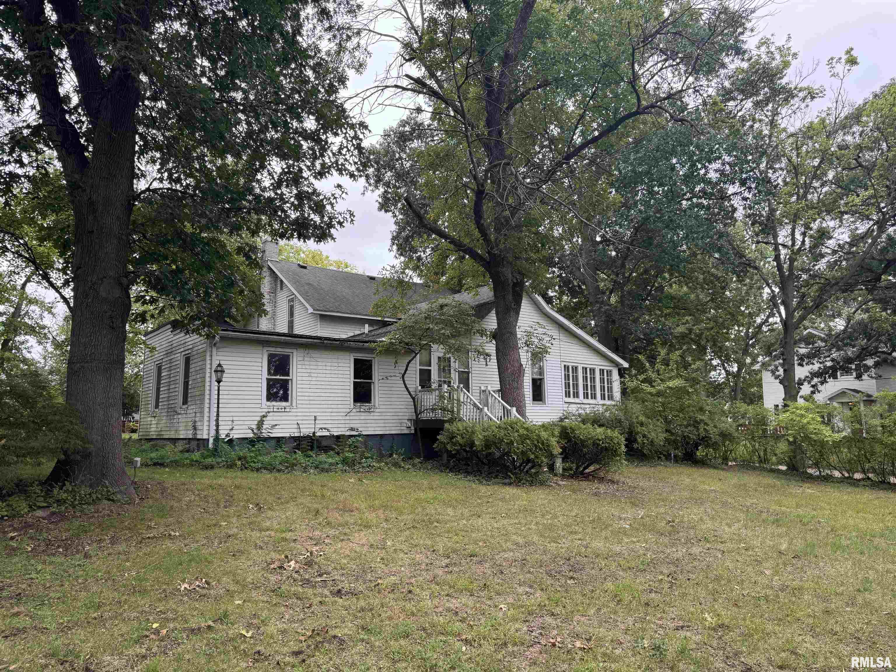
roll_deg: +0.4
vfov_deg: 56.8
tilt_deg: +8.4
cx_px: 448
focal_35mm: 24
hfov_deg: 71.6
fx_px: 621
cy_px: 336
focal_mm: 6.76
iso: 100
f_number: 1.78
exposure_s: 1/163
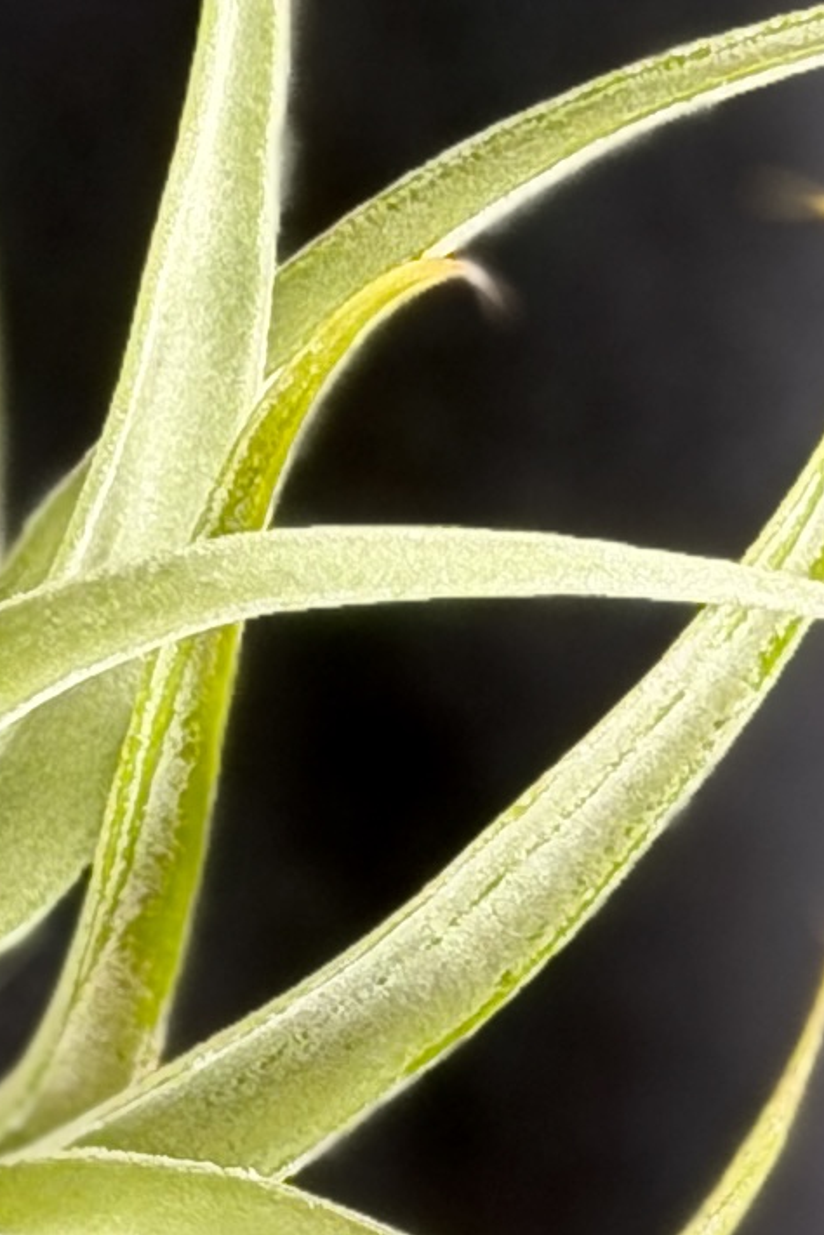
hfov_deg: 4.8
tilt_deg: -18.6
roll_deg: +0.5
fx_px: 9716
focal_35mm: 283
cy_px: 959
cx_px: -318
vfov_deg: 7.3
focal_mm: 6.76
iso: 100
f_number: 1.78
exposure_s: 1/85
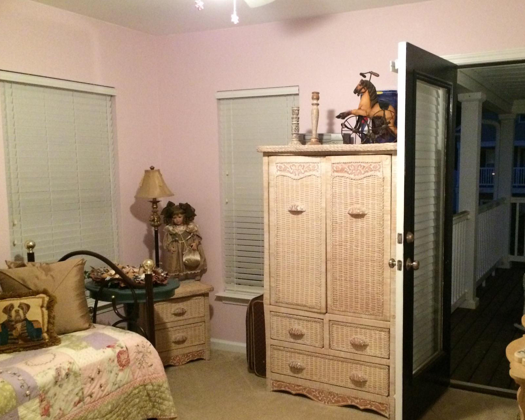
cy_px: 234
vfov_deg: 41.1
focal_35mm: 36
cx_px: 314
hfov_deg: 50.0
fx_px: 559
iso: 400
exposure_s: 1/15
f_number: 2.2
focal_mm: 4.15
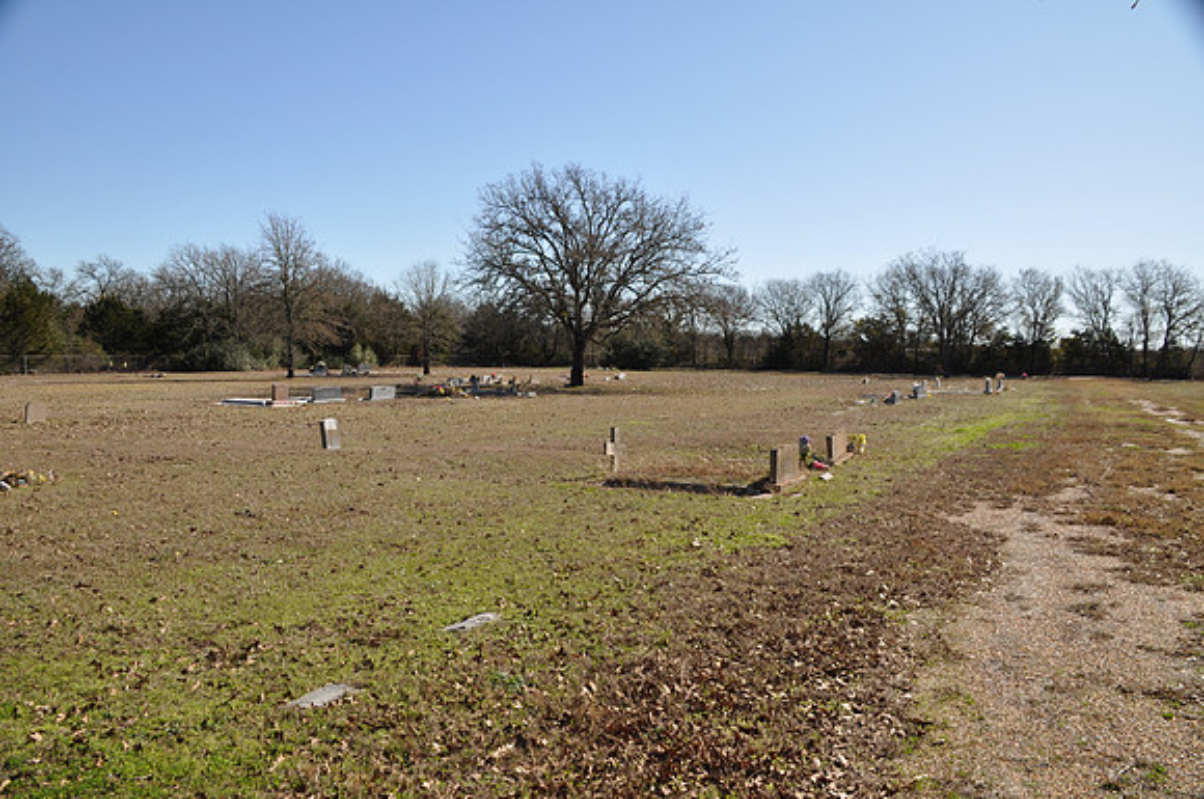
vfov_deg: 47.8
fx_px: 902
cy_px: 400
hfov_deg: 67.5
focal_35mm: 27
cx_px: 602
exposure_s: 1/250
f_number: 8
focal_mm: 18
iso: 200
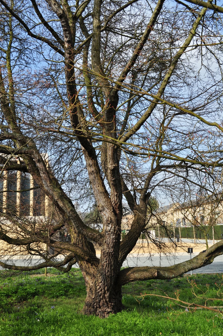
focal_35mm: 37
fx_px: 345
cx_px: 110
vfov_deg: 51.9
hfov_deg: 35.8
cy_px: 168
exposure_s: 1/500
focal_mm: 24
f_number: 8
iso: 200
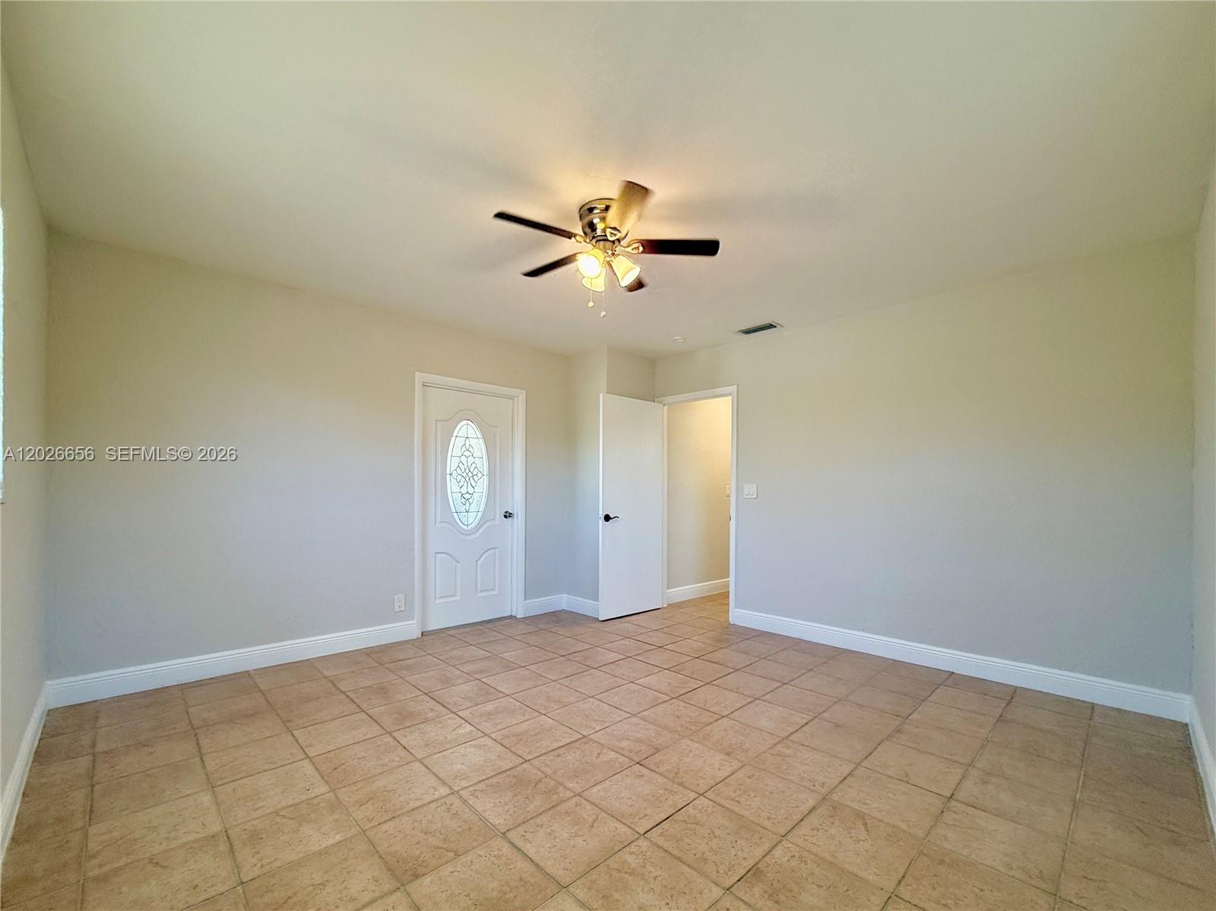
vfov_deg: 85.6
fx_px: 492
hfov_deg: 102.1
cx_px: 608
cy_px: 456
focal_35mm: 14
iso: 160
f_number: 2.2
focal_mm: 2.22
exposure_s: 1/120
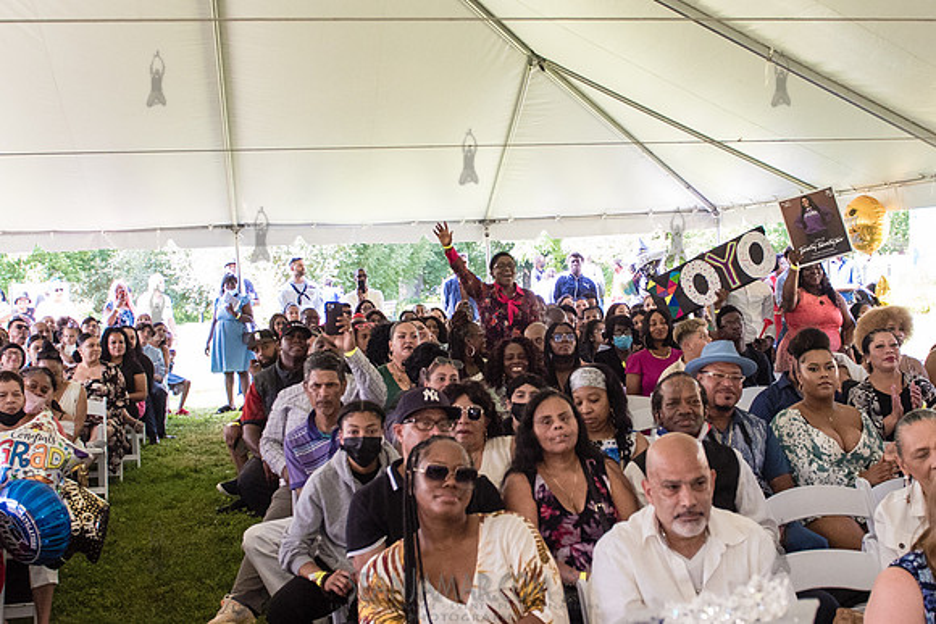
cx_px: 501
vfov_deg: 29.9
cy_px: 330
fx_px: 1167
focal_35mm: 45
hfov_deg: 43.7
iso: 2500
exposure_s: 1/800
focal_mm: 24
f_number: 4
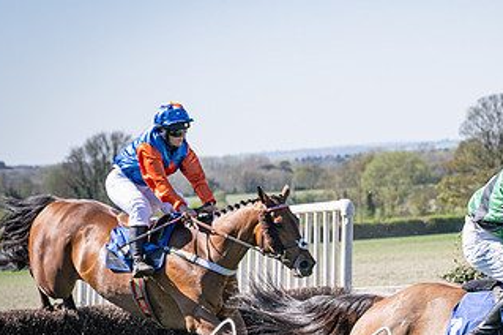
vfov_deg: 7.9
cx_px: 309
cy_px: 319
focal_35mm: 173
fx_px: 2415
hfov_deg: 11.9
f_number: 4
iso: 125
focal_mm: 70
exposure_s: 1/2000
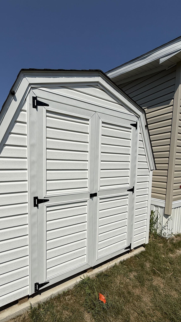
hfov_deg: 62.5
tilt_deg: -3.0
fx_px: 145
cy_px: 179
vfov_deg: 95.5
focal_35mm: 17
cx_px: 61
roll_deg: -1.8
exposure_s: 1/7634
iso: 40
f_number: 2.2
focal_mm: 2.22
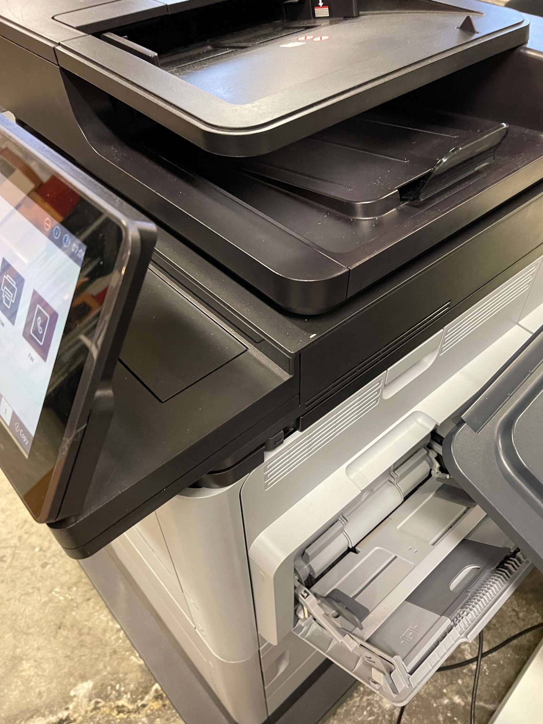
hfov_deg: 53.0
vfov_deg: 67.3
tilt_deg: -47.4
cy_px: 362
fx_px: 544
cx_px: 272
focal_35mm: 26
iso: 500
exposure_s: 1/50
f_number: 1.6
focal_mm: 5.1
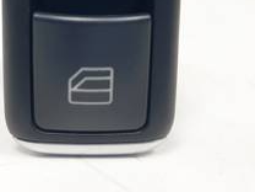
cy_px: 12
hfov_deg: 38.0
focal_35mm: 50
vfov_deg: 27.8
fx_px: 368
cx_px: 98
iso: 50
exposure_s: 1/186
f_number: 2.4
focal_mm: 4.3
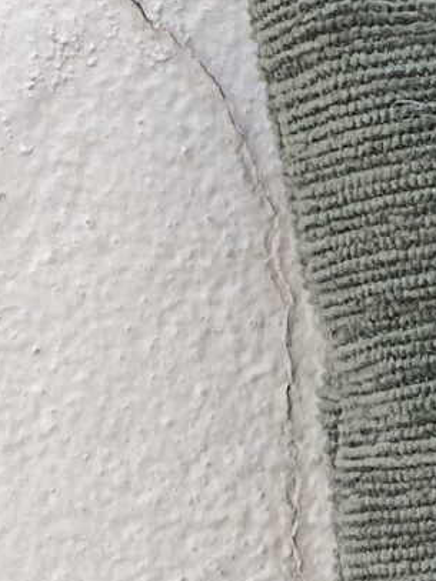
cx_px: 932
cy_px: 808
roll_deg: -3.6
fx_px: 5494
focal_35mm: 327
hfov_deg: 4.5
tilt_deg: -25.6
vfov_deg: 6.0
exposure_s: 1/204
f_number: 2
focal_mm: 6
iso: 20
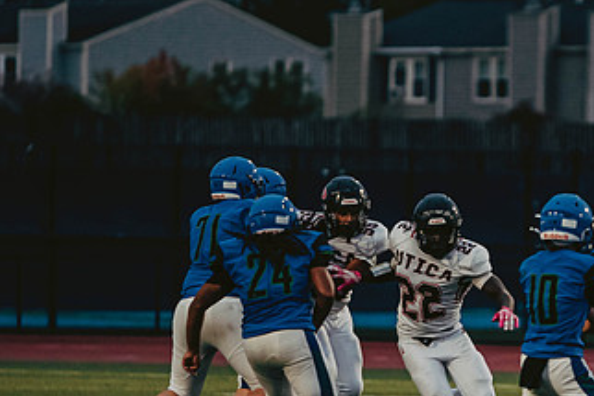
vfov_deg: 2.6
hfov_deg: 3.8
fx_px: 8831
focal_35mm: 535
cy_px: 325
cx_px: 559
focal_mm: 200
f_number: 2.8
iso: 2000
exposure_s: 1/1250
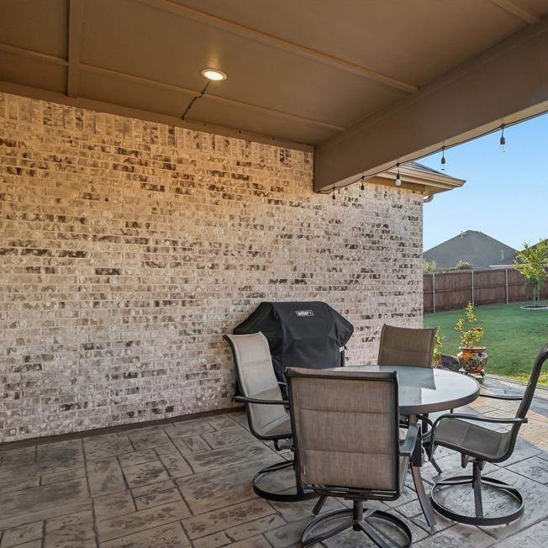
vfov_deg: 63.6
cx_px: 397
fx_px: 442
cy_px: 284
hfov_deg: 60.8
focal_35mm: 25
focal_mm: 18.5
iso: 400
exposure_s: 1/160
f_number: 8
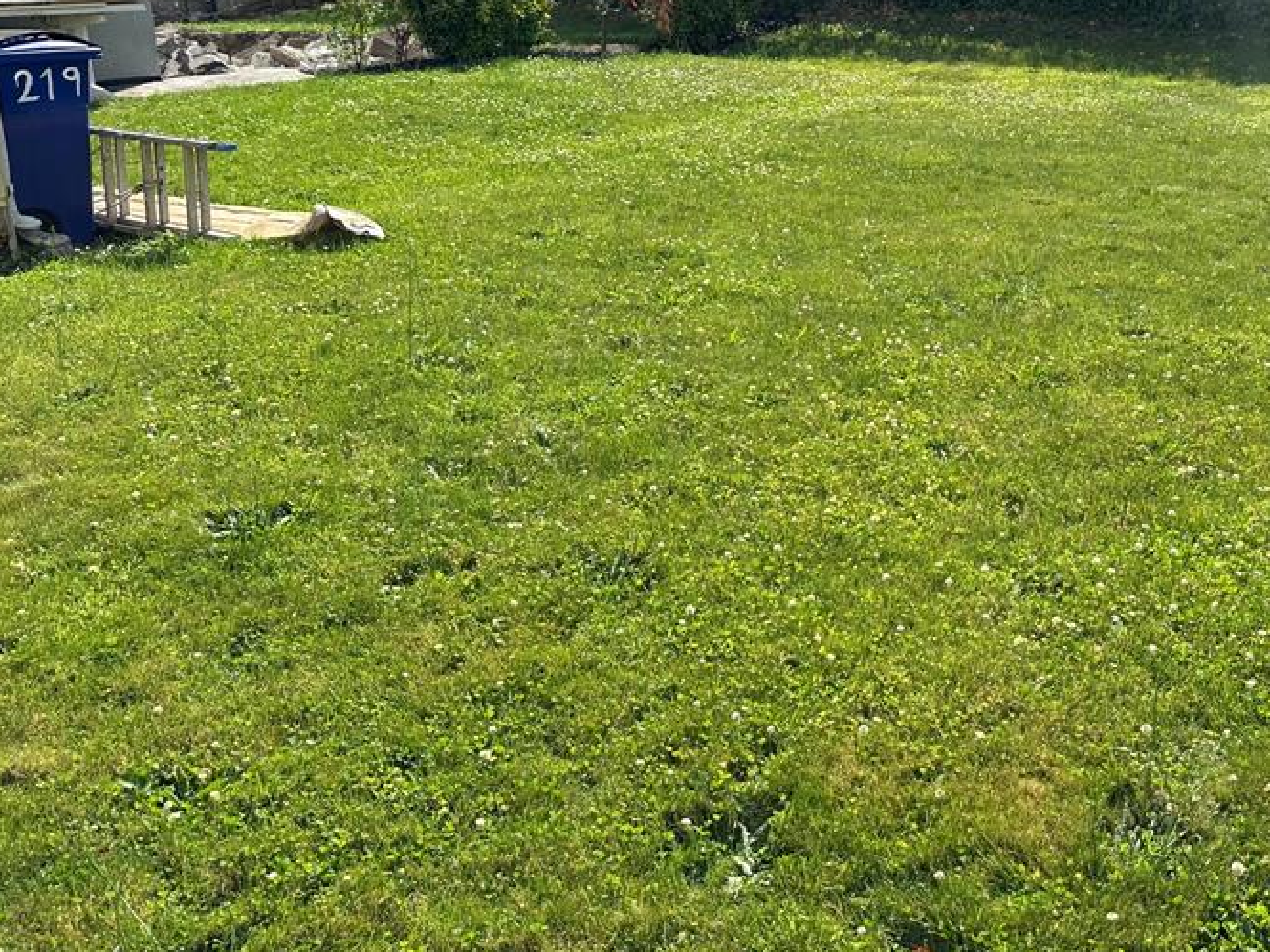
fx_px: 1357
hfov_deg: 49.0
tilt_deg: -14.8
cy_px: 266
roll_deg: +0.8
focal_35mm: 37
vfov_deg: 37.9
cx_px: 882
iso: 80
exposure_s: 1/2525
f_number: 1.78
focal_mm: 6.86
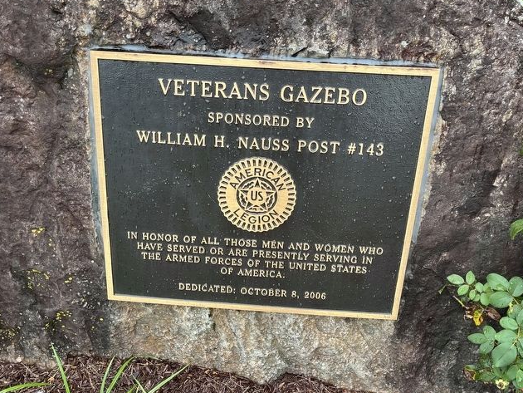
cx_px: 250
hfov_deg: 55.3
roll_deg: -1.7
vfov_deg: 43.0
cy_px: 200
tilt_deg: -36.5
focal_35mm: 33
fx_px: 499
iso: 40
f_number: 1.6
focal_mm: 5.1
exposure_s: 1/165
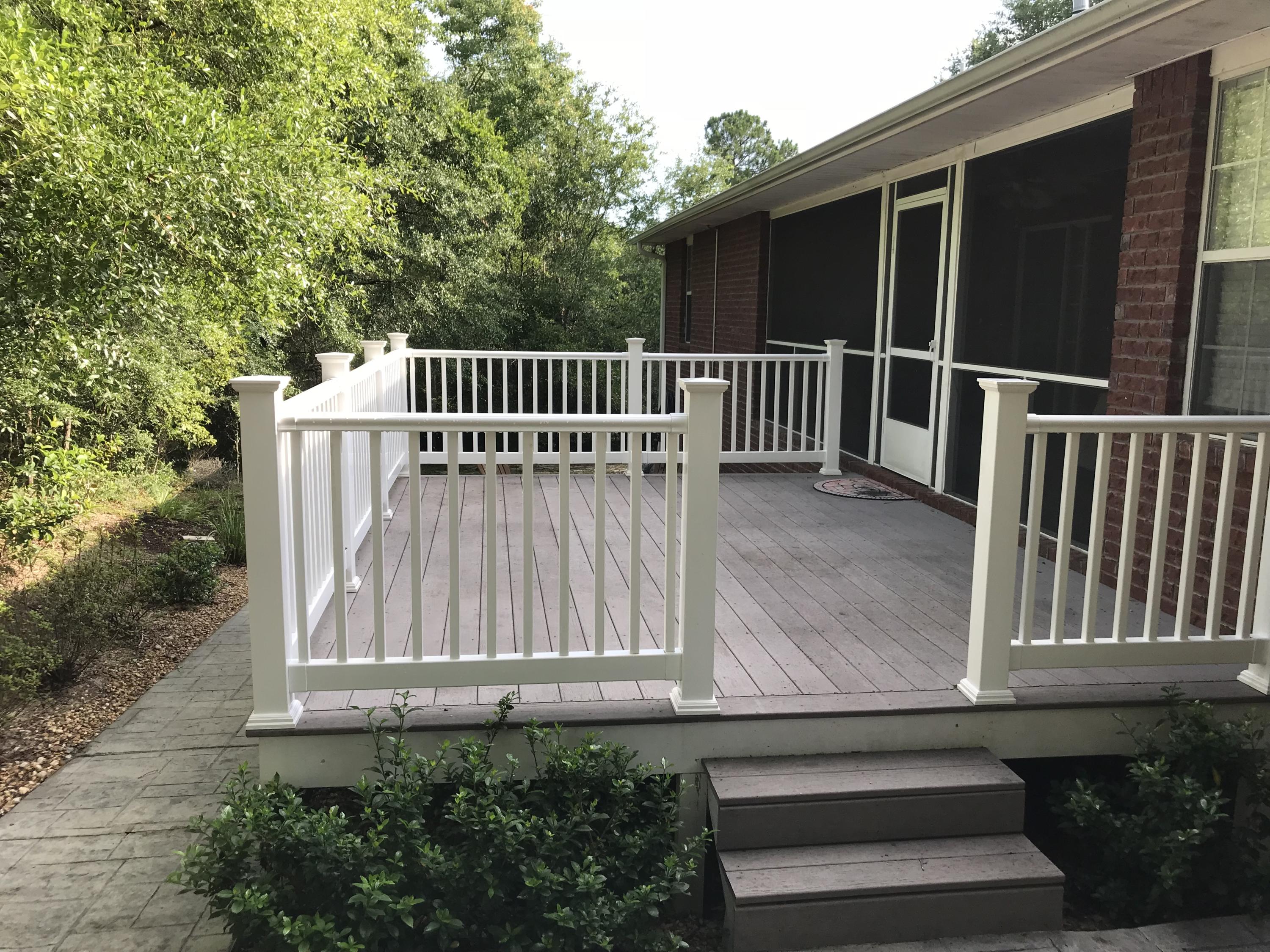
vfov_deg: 49.7
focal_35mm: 28
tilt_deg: -9.2
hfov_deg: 63.4
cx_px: 635
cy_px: 476
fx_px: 1027
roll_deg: +0.1
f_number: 1.8
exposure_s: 1/433
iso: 20
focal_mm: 3.99
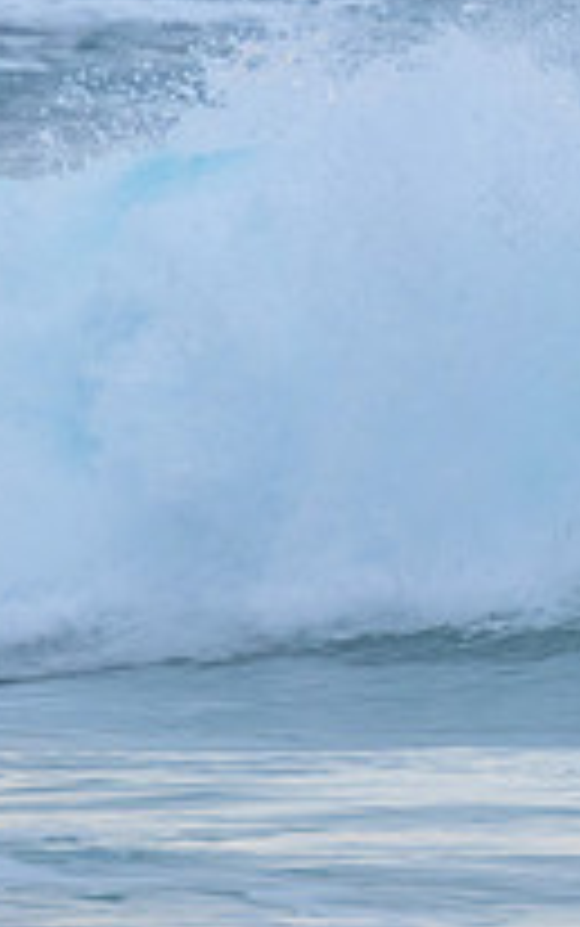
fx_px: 58088
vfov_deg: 0.9
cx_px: 1057
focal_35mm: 2300
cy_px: 115
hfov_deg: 0.6
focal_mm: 800
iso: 4500
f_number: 11
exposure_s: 1/125
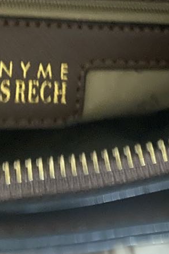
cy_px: -23
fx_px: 444
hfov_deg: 21.5
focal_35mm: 63
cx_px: 64
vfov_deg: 29.0
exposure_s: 1/10
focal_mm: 4.25
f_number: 1.8
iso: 500
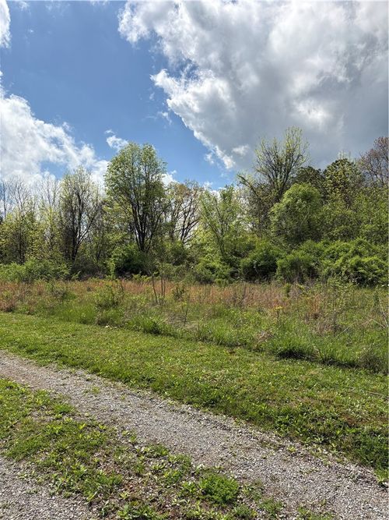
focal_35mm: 26
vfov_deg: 67.3
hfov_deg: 53.0
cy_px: 260
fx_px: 390
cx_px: 194
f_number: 1.6
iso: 50
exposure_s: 1/6329
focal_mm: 5.96
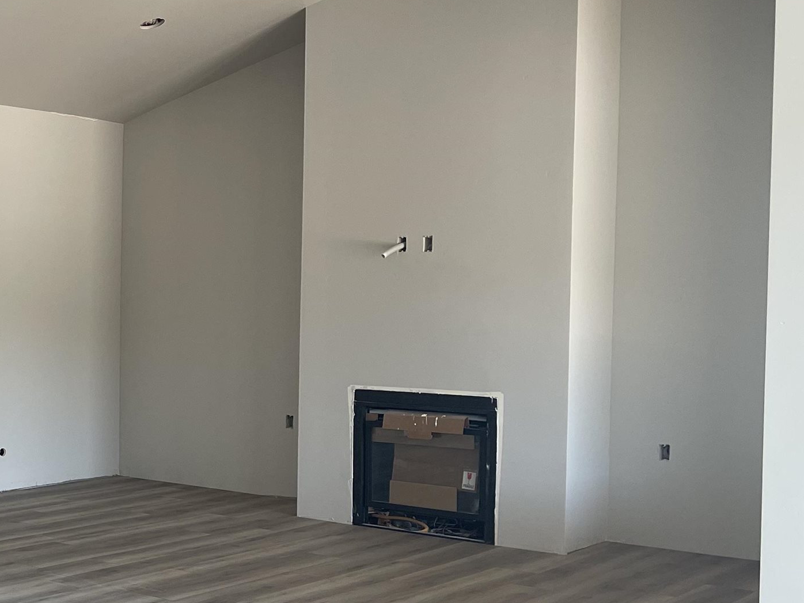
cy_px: 361
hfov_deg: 32.1
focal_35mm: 55
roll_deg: -0.8
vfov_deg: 26.5
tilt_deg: -2.6
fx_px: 1277
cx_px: -6
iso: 125
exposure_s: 1/121
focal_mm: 5.1
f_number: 1.6
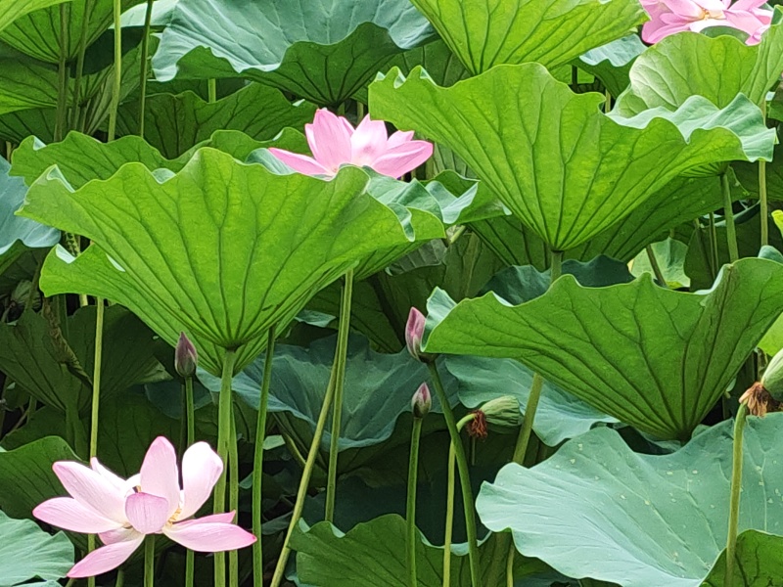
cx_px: 392
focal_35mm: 225
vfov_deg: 6.6
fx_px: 5089
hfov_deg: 8.8
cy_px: 294
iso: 50
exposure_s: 1/320
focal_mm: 8.67
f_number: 2.4
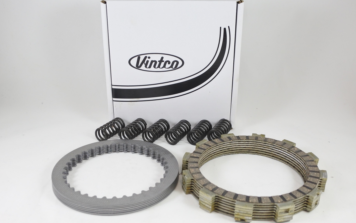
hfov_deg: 55.3
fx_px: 340
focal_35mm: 35
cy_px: 115
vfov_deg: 36.3
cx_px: 177
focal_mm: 12.6
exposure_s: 1/125
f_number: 3.8
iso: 560
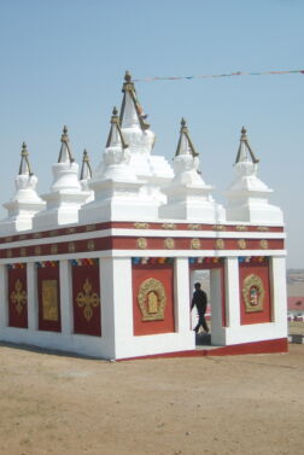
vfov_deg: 40.3
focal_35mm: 49
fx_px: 619
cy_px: 228
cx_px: 75
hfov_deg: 27.2
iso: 50
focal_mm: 5.8
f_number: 7.1
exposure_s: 1/250
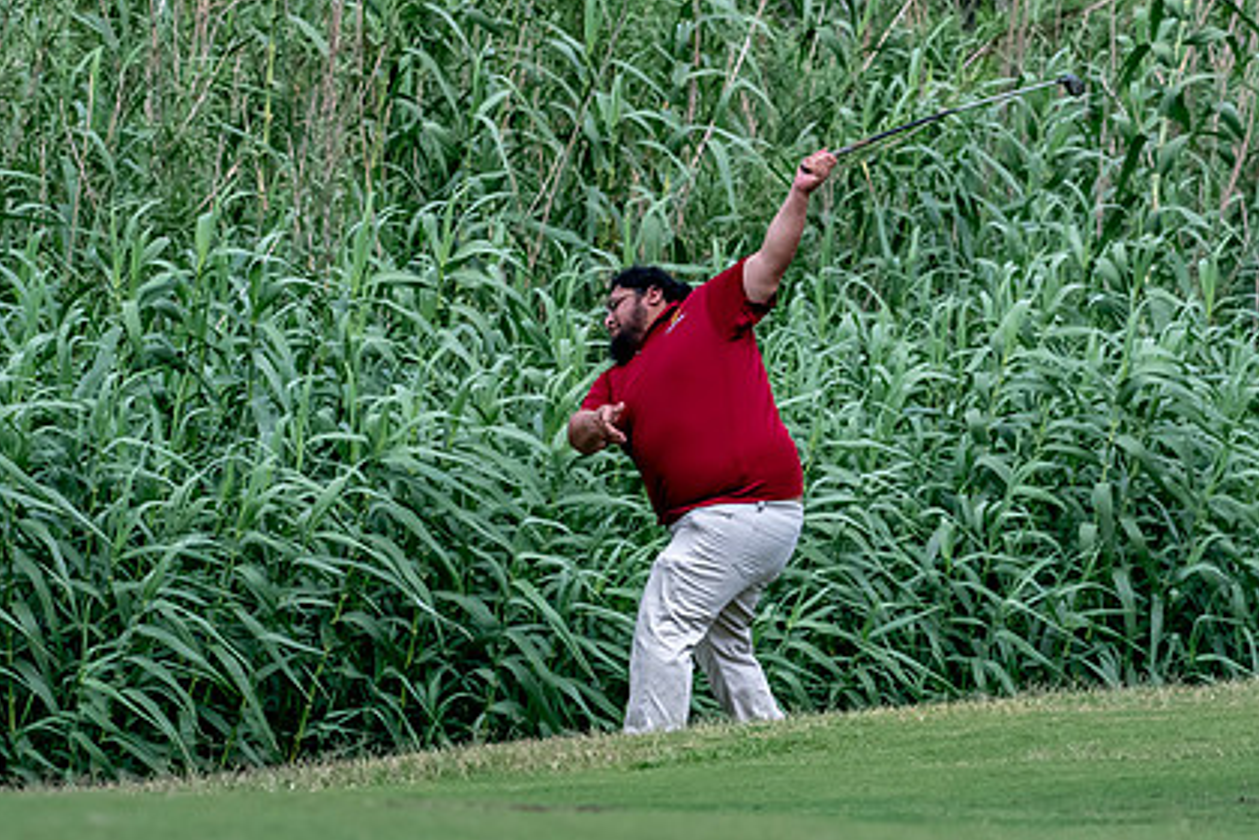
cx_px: 725
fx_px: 14477
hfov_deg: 5.0
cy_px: 340
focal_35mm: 414
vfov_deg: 3.3
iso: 1250
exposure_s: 1/2000
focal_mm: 200
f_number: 5.6
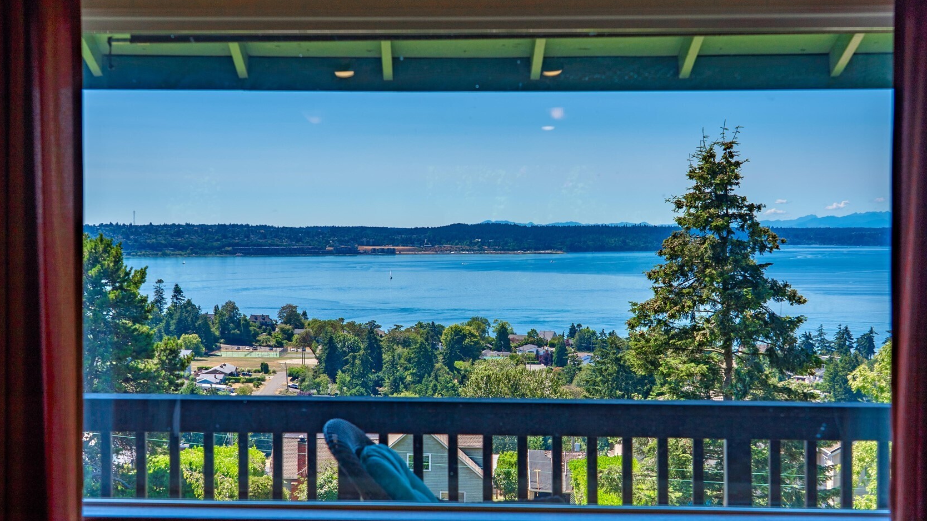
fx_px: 1204
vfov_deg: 24.4
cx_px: 463
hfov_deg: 42.1
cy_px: 262
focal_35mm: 49
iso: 80
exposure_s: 1/250
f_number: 7.1
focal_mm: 46
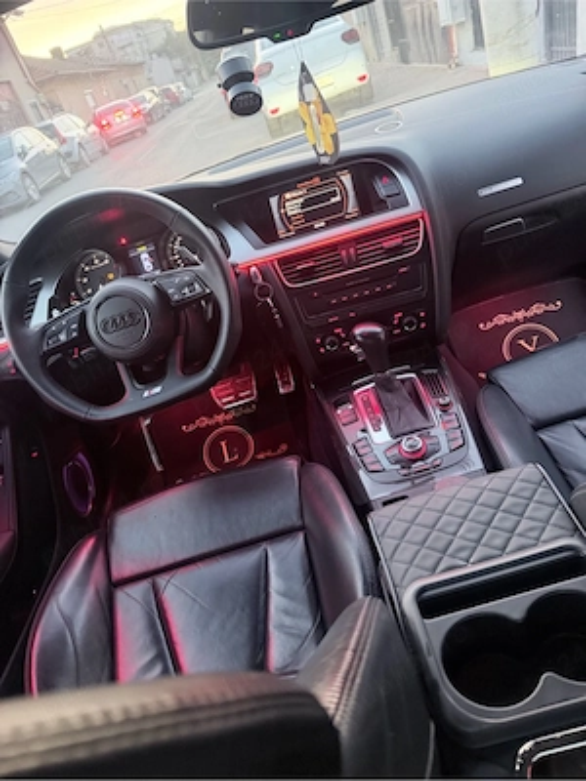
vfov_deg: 71.6
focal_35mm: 24
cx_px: 293
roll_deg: +22.1
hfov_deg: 56.8
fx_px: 542
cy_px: 390
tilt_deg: -29.8
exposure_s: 1/25
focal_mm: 6.76
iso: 800
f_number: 1.78
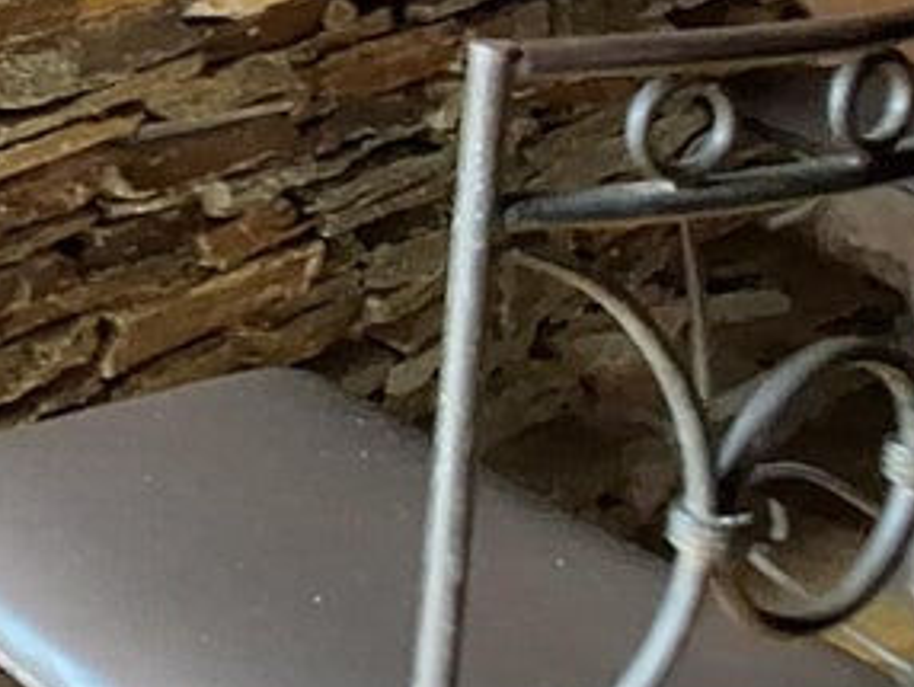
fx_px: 1638
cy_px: -396
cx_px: -797
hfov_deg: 20.3
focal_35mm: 62
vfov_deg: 19.9
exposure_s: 1/40
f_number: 2.2
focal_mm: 1.74
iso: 200
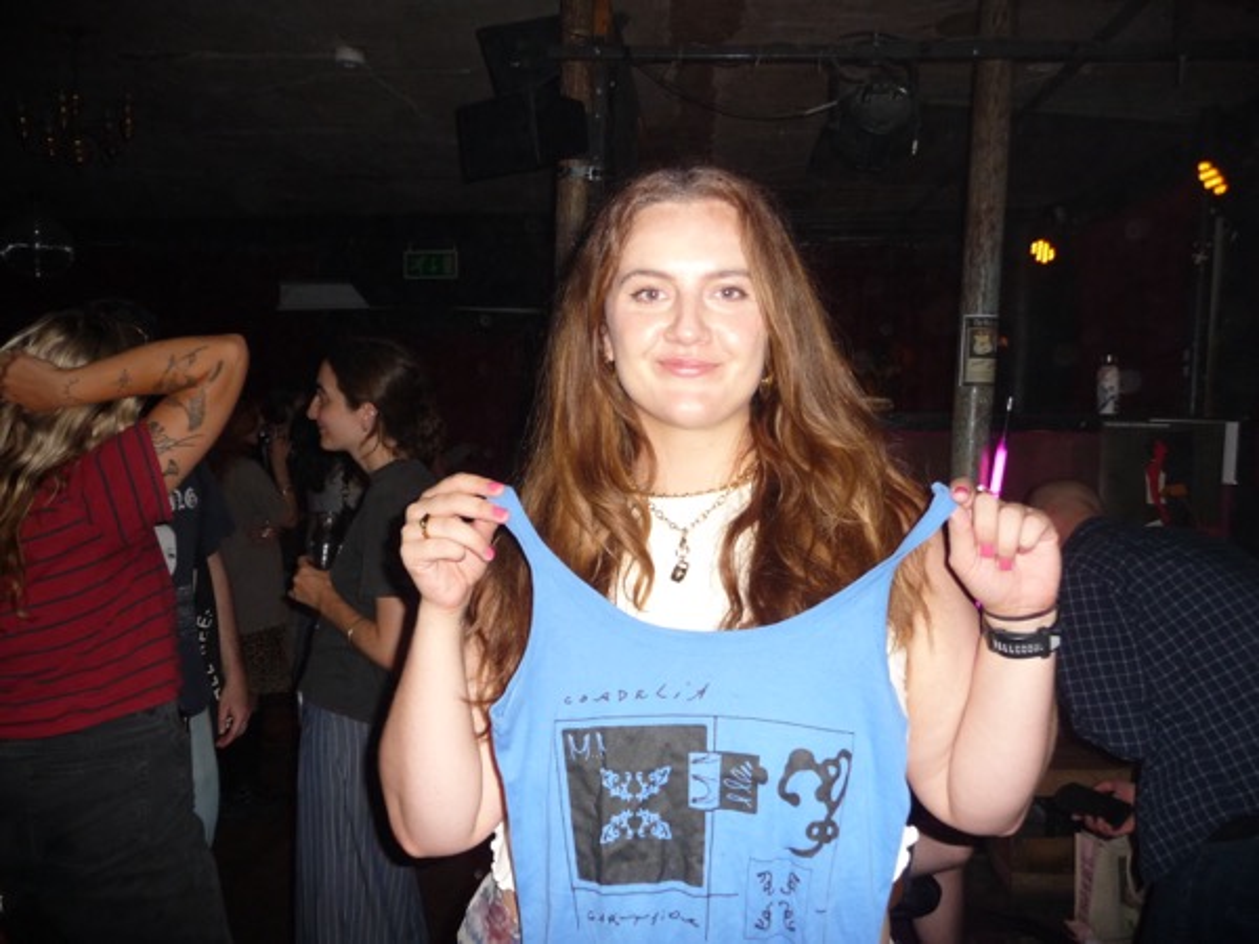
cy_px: 472
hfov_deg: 63.4
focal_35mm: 28
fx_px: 1018
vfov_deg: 49.7
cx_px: 630
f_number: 3.3
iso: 160
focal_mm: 4.7
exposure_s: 1/30
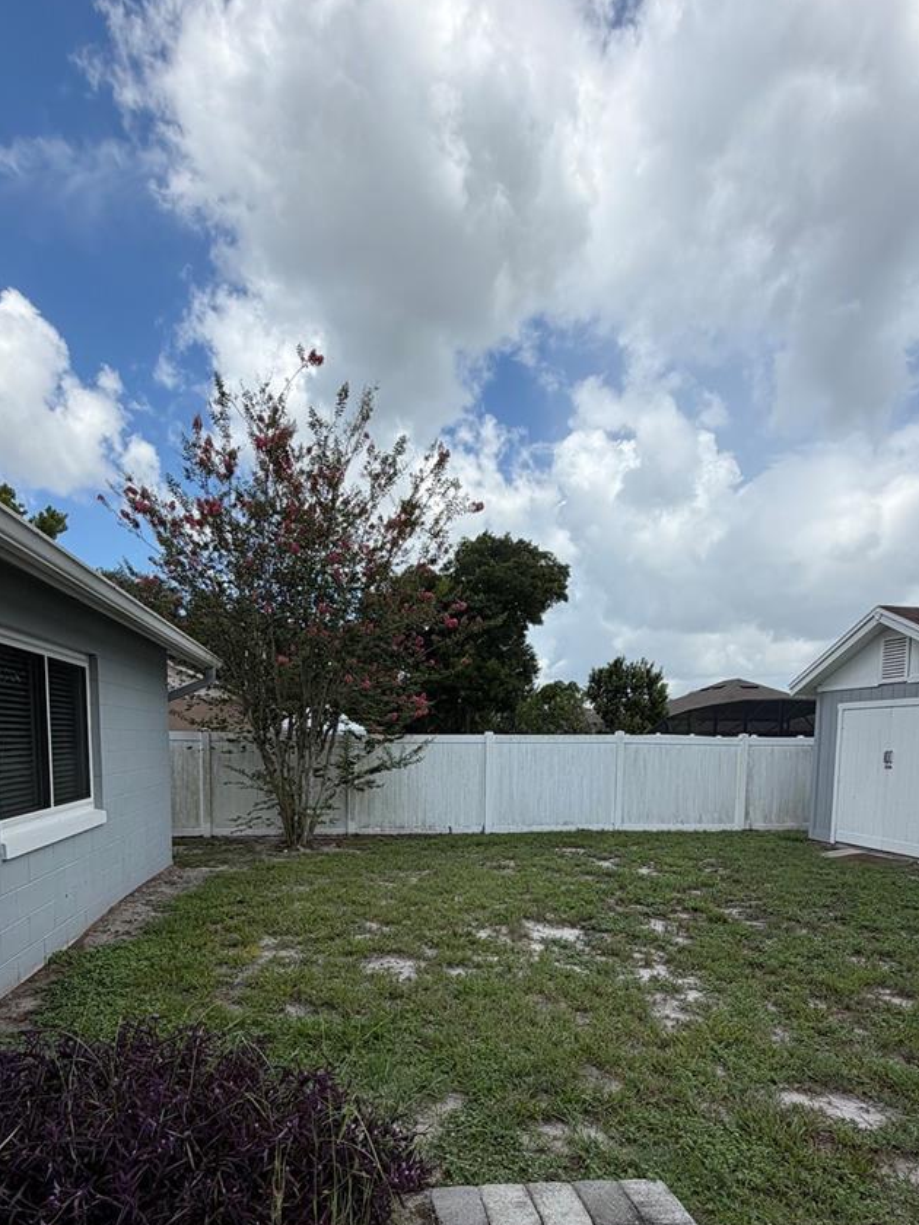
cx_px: 419
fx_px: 708
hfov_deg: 65.8
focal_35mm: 20
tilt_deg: -5.3
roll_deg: -0.9
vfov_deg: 79.2
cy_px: 811
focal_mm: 2.22
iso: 20
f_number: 2.2
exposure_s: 1/809
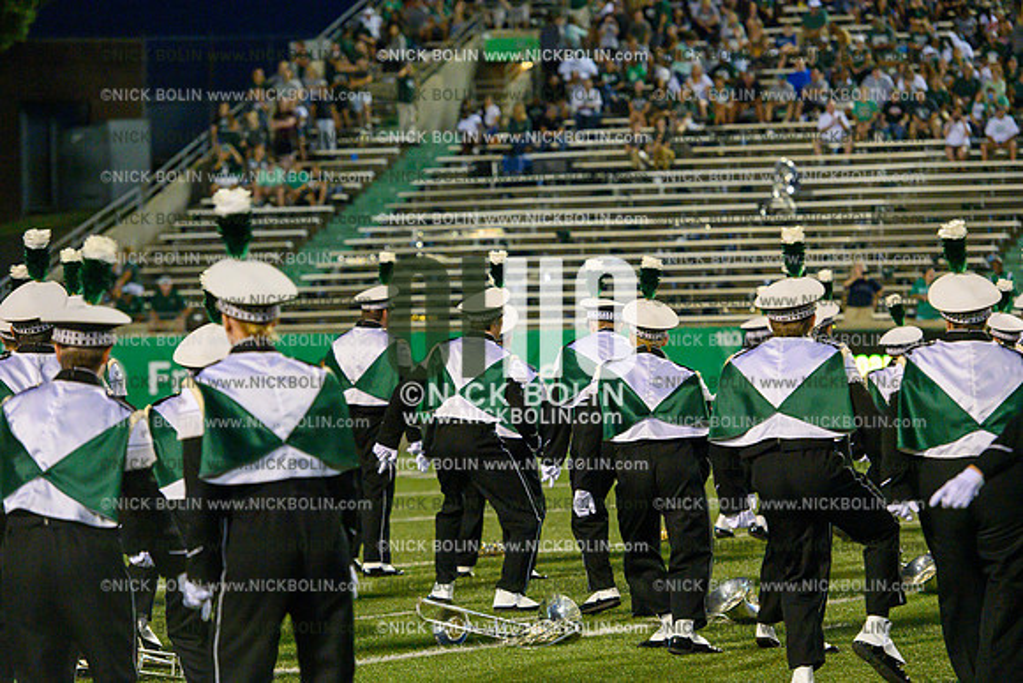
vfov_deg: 9.5
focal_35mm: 145
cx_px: 512
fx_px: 4121
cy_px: 342
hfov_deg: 14.2
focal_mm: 145
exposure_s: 1/1600
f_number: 4
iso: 10000
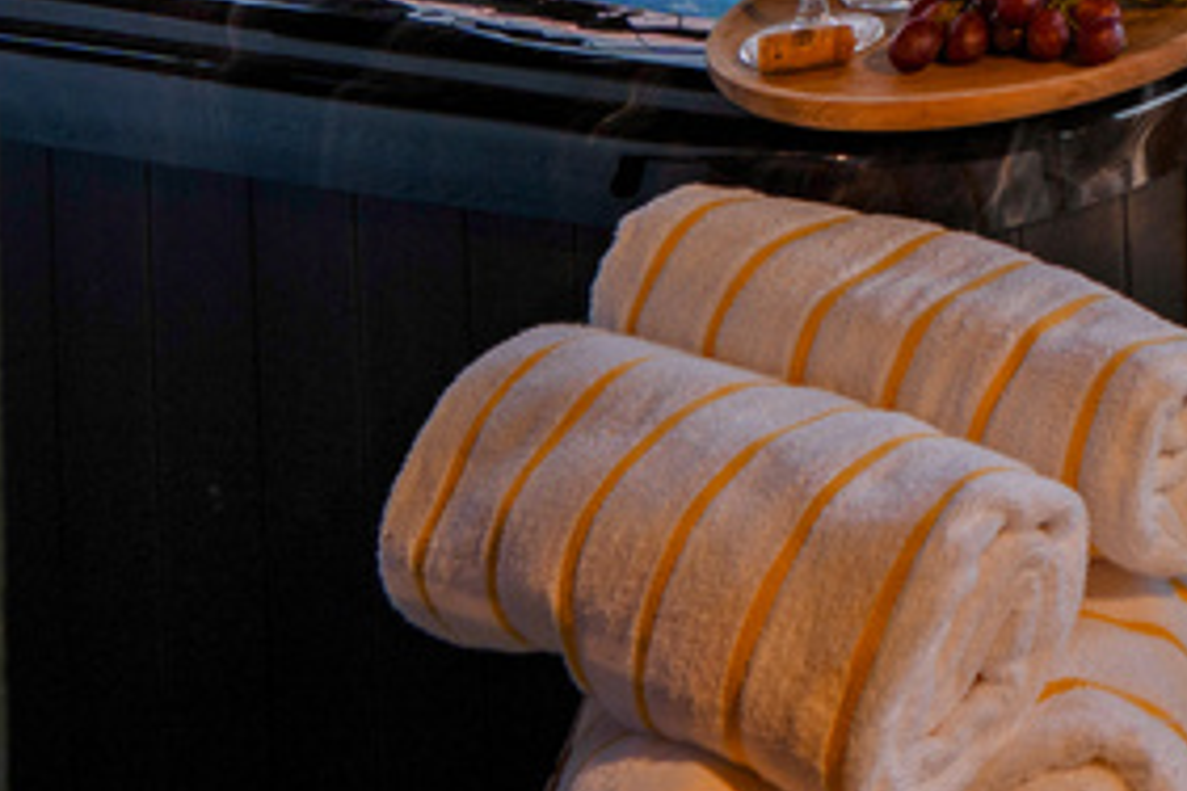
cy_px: -854
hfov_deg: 22.0
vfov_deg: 15.4
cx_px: 1974
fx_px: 2242
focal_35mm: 68
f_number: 5.6
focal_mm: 16
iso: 125
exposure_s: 1/1.67
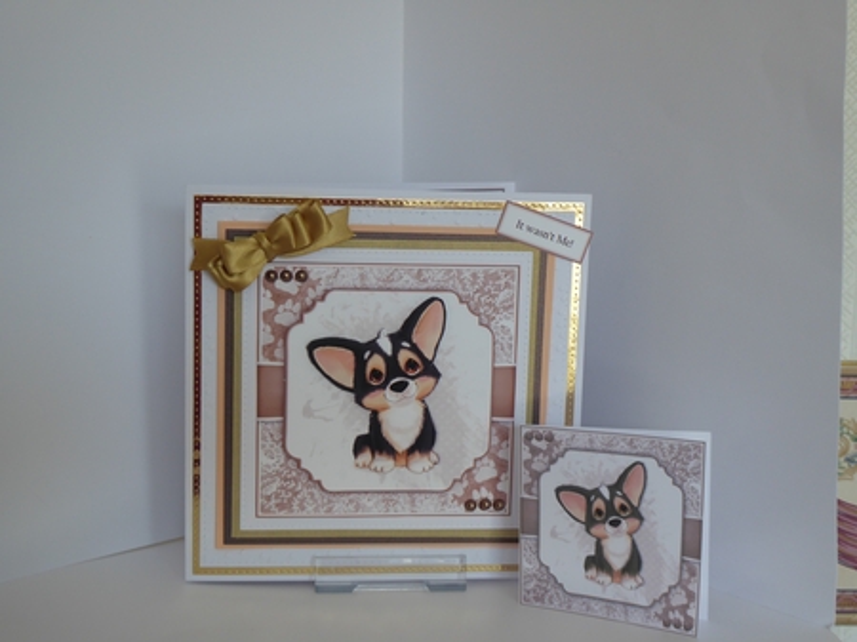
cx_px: 428
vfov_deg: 27.5
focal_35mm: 53
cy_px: 321
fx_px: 1311
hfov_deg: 36.2
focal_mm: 9
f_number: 4.1
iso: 100
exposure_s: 1/60
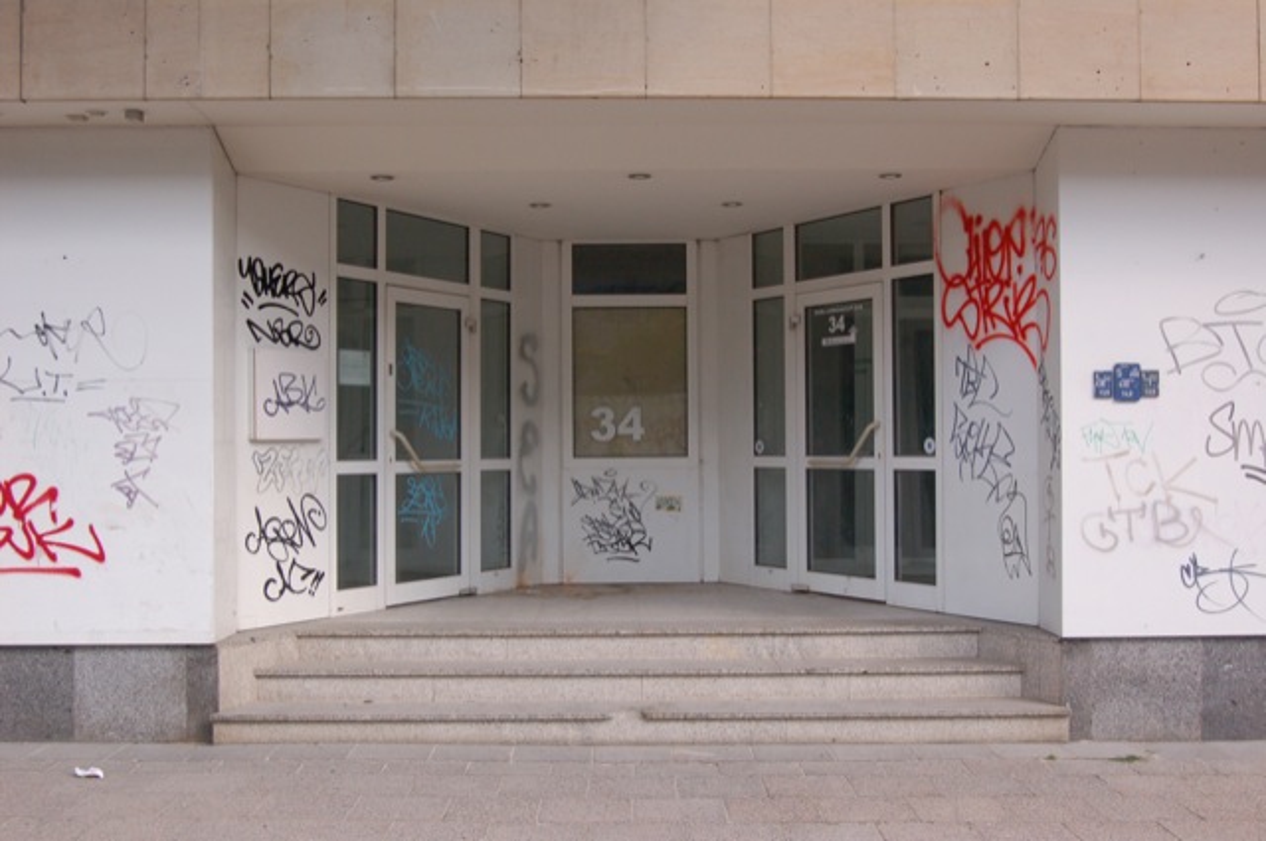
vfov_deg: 34.1
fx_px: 1370
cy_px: 420
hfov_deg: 49.6
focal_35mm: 39
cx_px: 633
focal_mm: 26
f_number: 10
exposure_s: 1/400
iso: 800
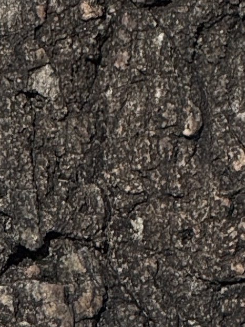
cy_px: 312
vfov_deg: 4.7
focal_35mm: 422
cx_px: 584
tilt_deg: -54.3
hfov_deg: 3.5
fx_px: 3985
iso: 20
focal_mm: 9
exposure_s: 1/4785
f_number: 2.8
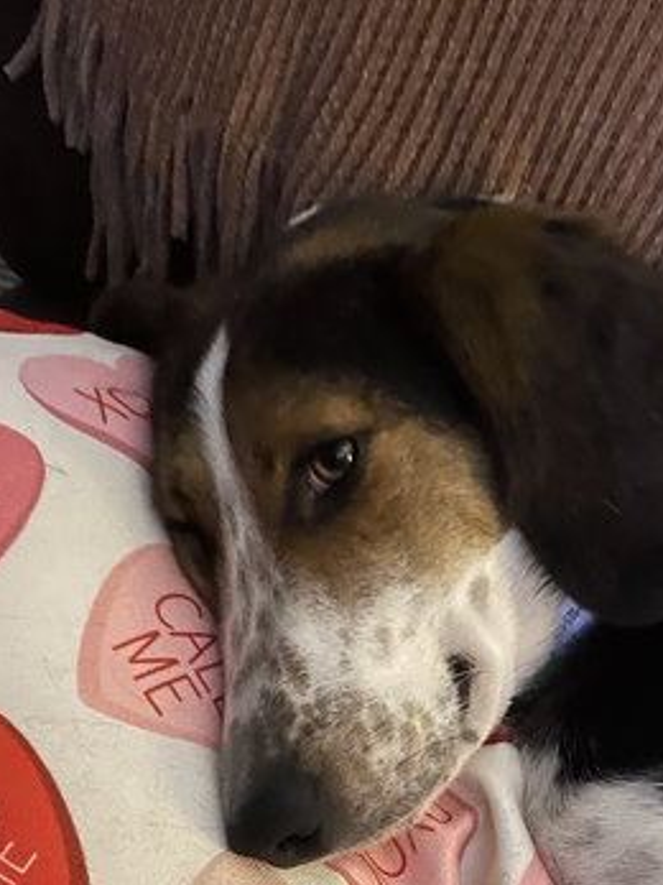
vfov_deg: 36.3
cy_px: 761
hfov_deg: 29.0
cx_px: 382
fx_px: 1278
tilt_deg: -54.9
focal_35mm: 50
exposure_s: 1/10
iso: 500
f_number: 1.6
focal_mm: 4.2
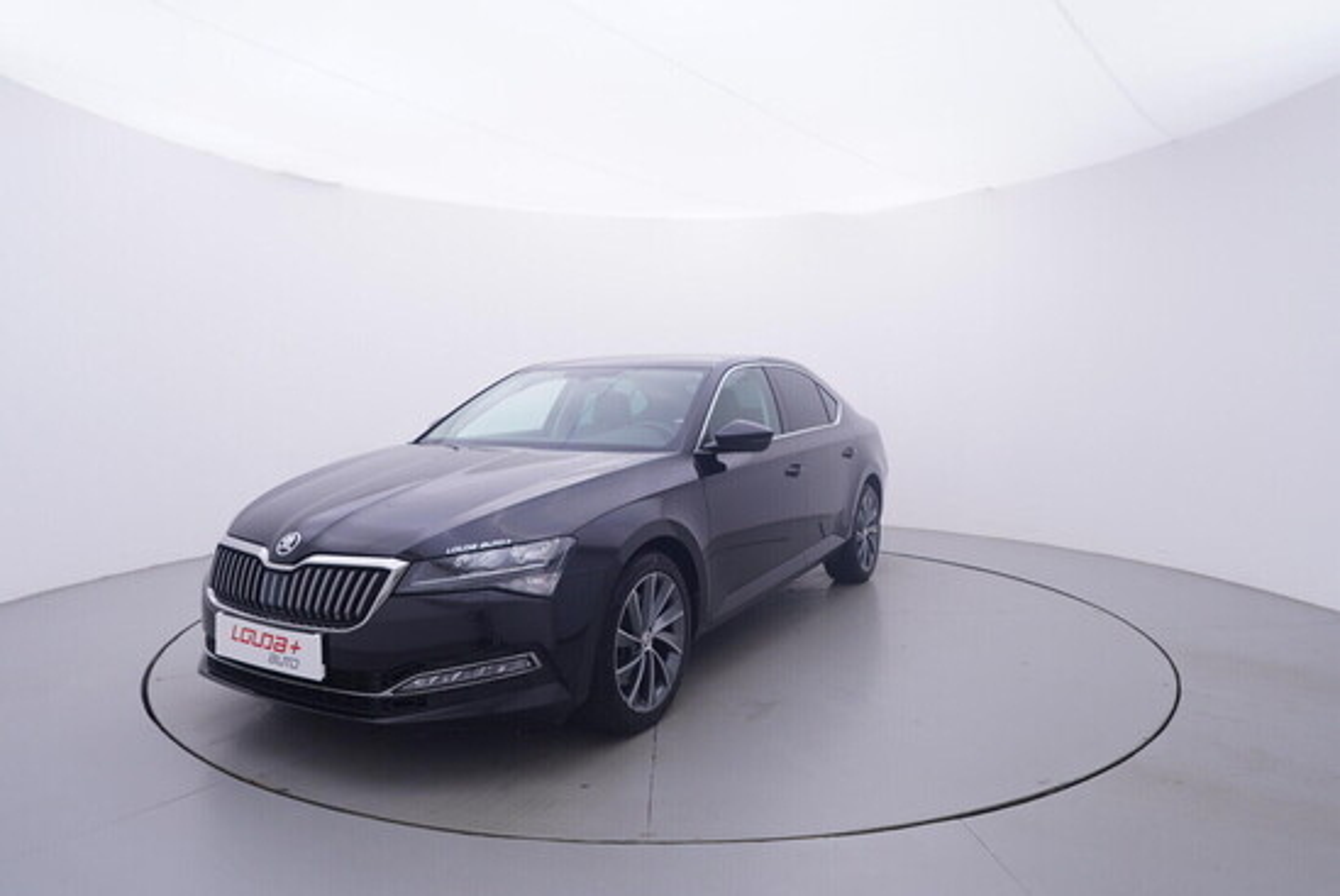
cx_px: 670
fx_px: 838
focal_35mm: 22
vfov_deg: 56.2
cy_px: 448
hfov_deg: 77.3
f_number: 5
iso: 200
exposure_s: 1/80
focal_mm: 15
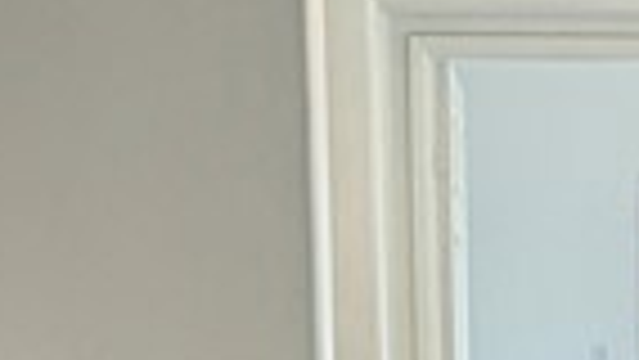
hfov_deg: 18.7
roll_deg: +0.9
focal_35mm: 110
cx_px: 688
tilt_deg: -9.4
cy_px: 684
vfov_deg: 10.3
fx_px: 1865
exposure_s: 1/120
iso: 200
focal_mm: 2.22
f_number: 2.2
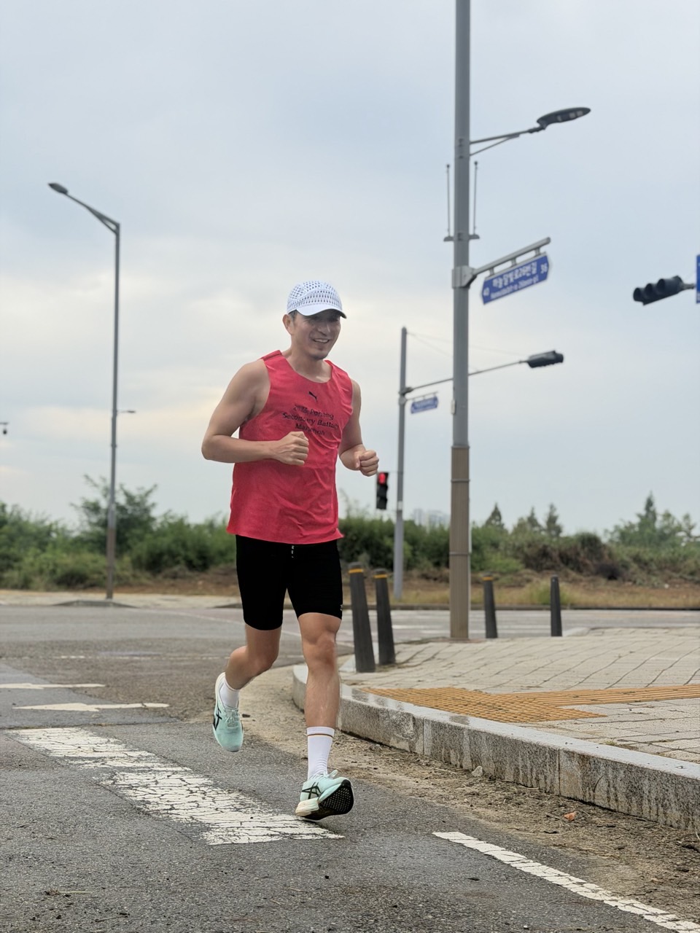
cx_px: 350
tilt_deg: +4.5
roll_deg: -0.2
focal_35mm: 48
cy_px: 466
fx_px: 1294
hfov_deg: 30.3
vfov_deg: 39.7
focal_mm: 6.76
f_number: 1.78
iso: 64
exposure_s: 1/2088
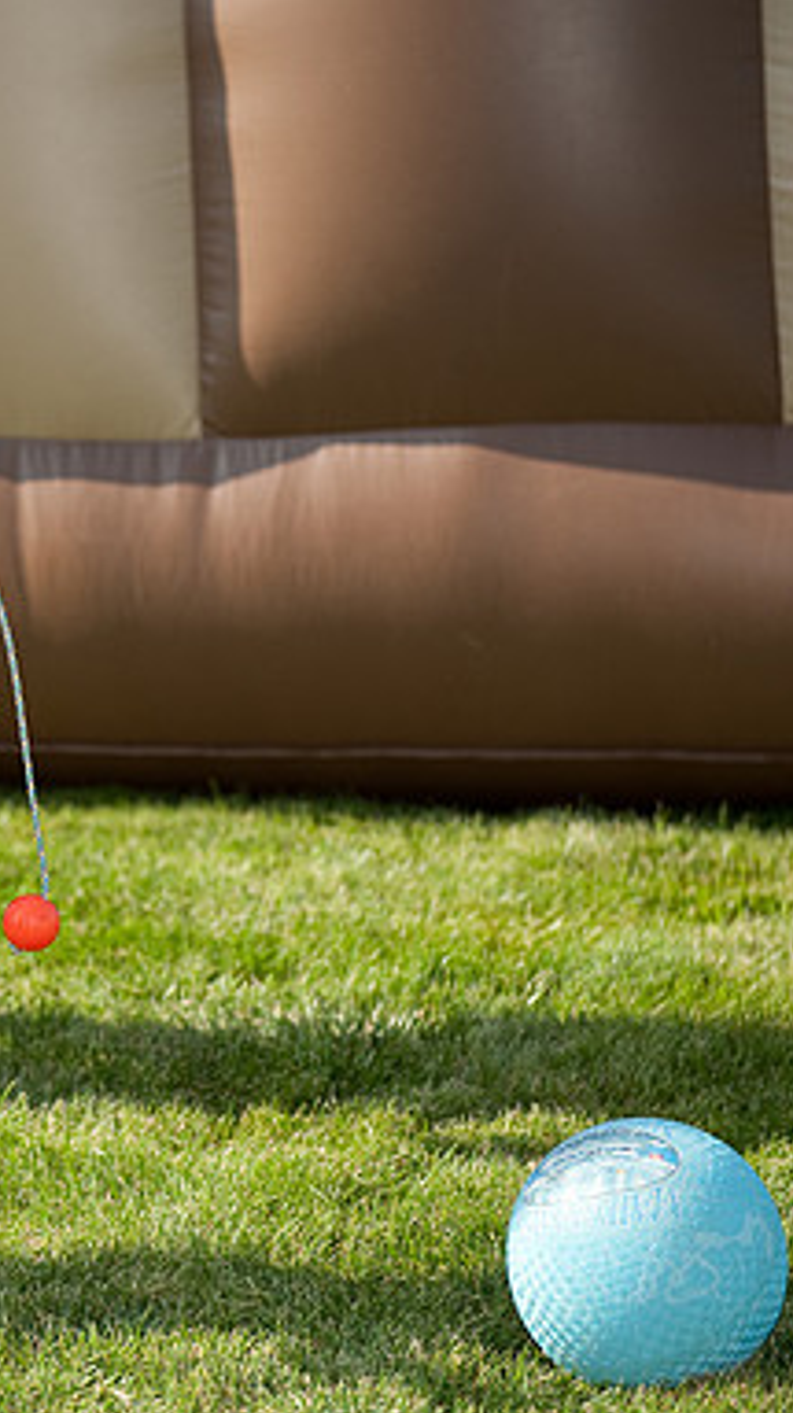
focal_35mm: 111
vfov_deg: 19.3
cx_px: -173
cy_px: 708
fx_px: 4156
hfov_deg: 10.7
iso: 250
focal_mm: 70
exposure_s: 1/1600
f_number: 4
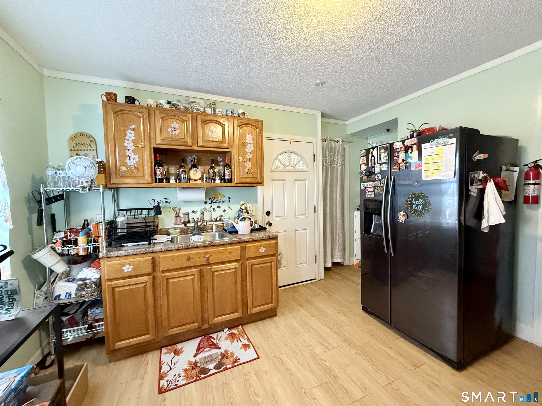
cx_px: 271
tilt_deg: -3.2
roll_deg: +0.3
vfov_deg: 85.7
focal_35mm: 14
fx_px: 219
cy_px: 203
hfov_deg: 102.1
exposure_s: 1/60
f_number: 2.2
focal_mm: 2.22
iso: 640
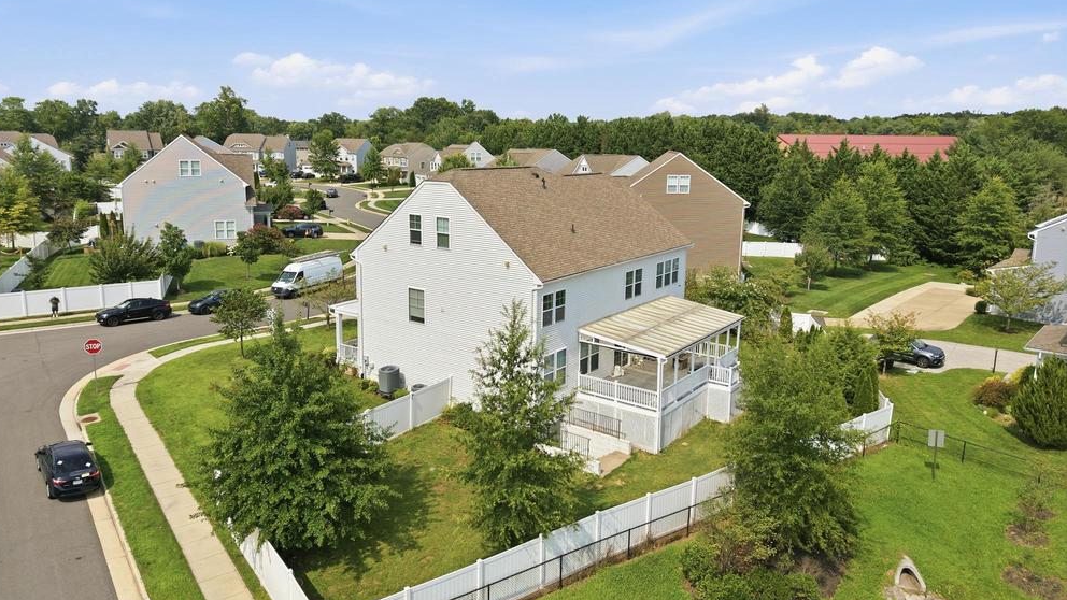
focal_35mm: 27
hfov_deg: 69.8
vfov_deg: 42.8
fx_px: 764
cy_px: 266
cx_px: 518
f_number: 1.8
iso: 200
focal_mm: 8.7
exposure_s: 1/8000
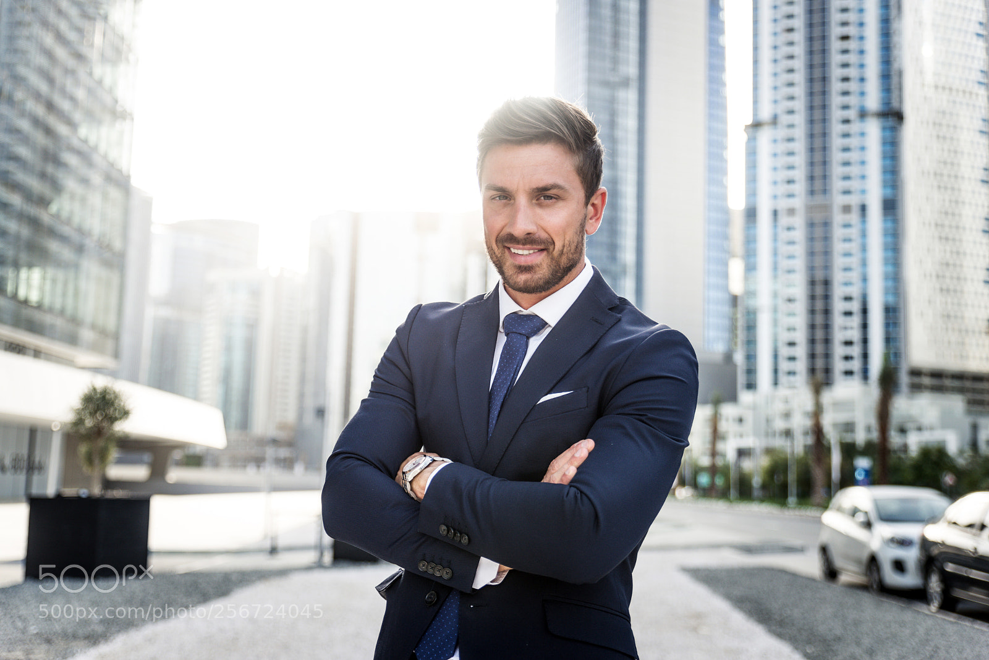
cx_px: 494
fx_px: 1154
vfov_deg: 31.9
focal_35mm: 42
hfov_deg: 46.4
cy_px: 330
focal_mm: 42
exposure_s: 1/800
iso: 160
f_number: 2.8
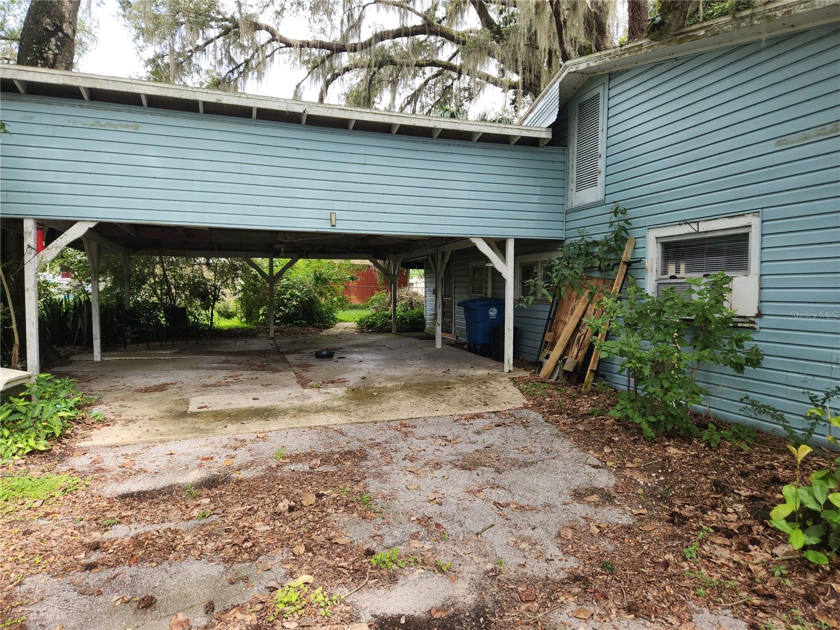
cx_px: 420
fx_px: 558
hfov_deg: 73.9
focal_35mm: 23
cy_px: 315
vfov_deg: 58.9
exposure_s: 1/165
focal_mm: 5.4
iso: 20
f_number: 1.8
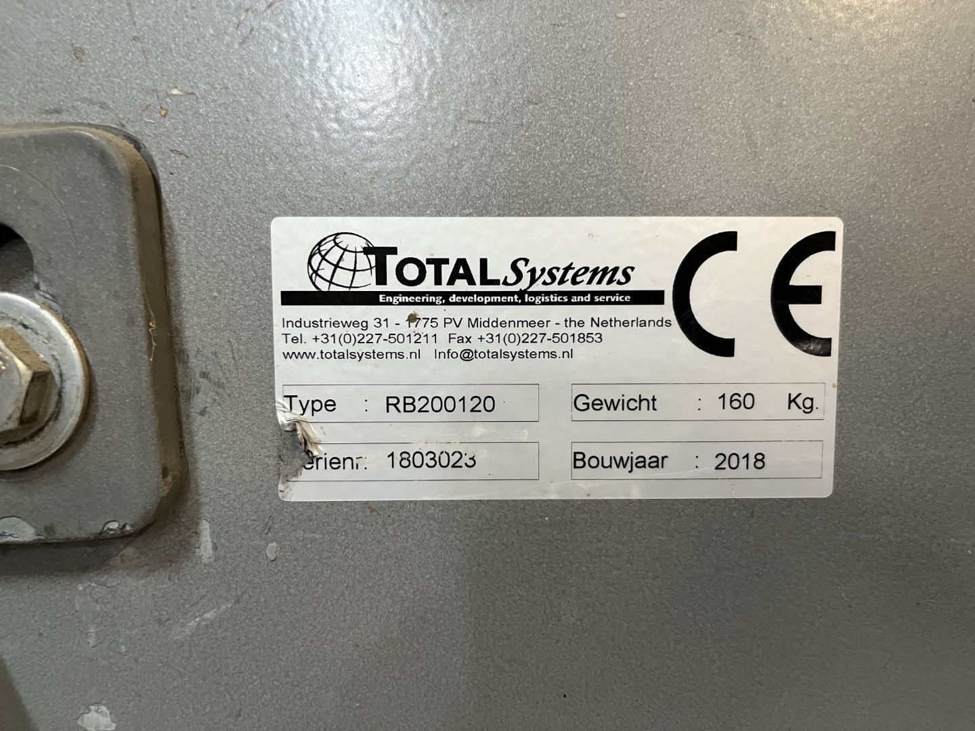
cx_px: 488
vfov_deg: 53.1
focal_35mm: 26
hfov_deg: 67.3
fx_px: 732
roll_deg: +0.6
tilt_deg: -5.2
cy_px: 366
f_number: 1.6
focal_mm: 5.1
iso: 320
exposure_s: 1/50
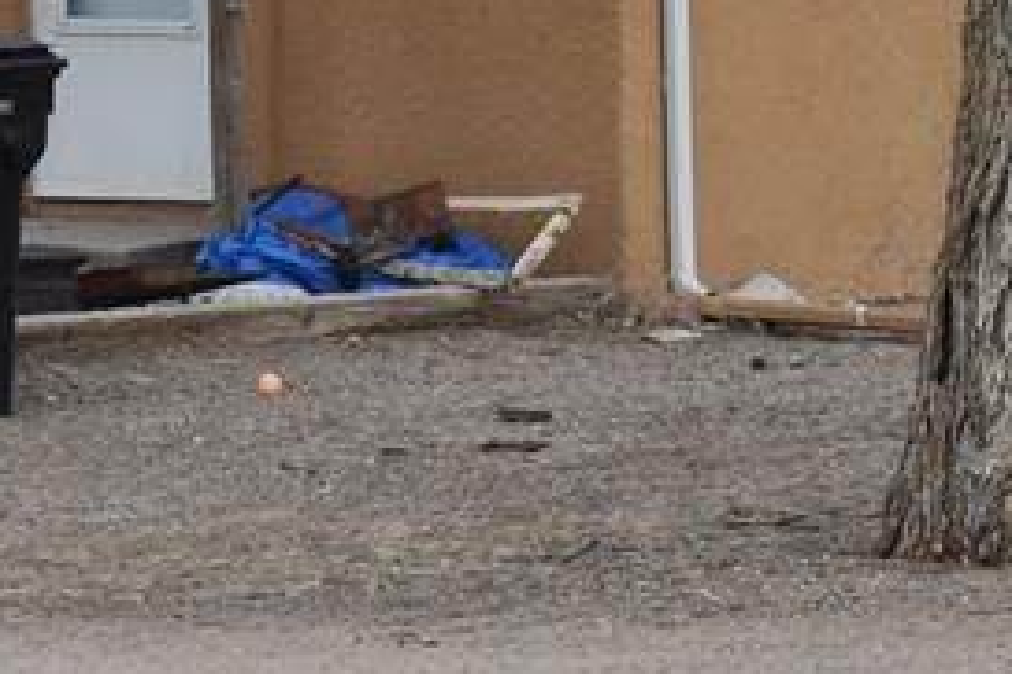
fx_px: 8710
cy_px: -193
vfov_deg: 4.4
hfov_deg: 6.6
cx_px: 137
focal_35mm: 310
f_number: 11
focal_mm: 55
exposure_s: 1/200
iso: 800
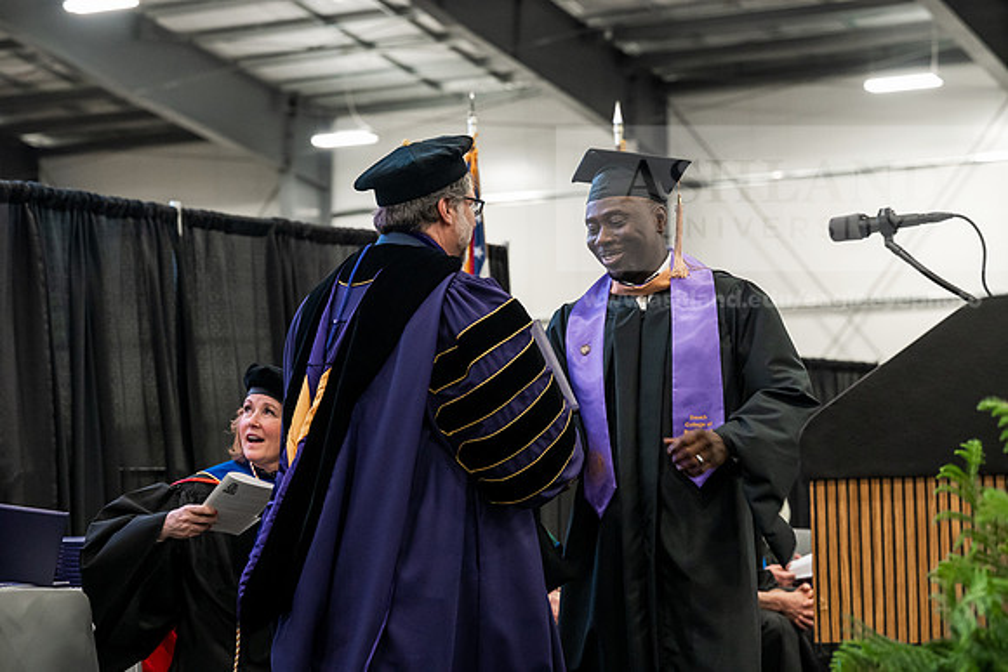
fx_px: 2408
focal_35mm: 86
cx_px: 504
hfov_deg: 23.6
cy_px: 336
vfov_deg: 15.9
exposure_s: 1/200
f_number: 4.5
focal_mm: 86
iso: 4000
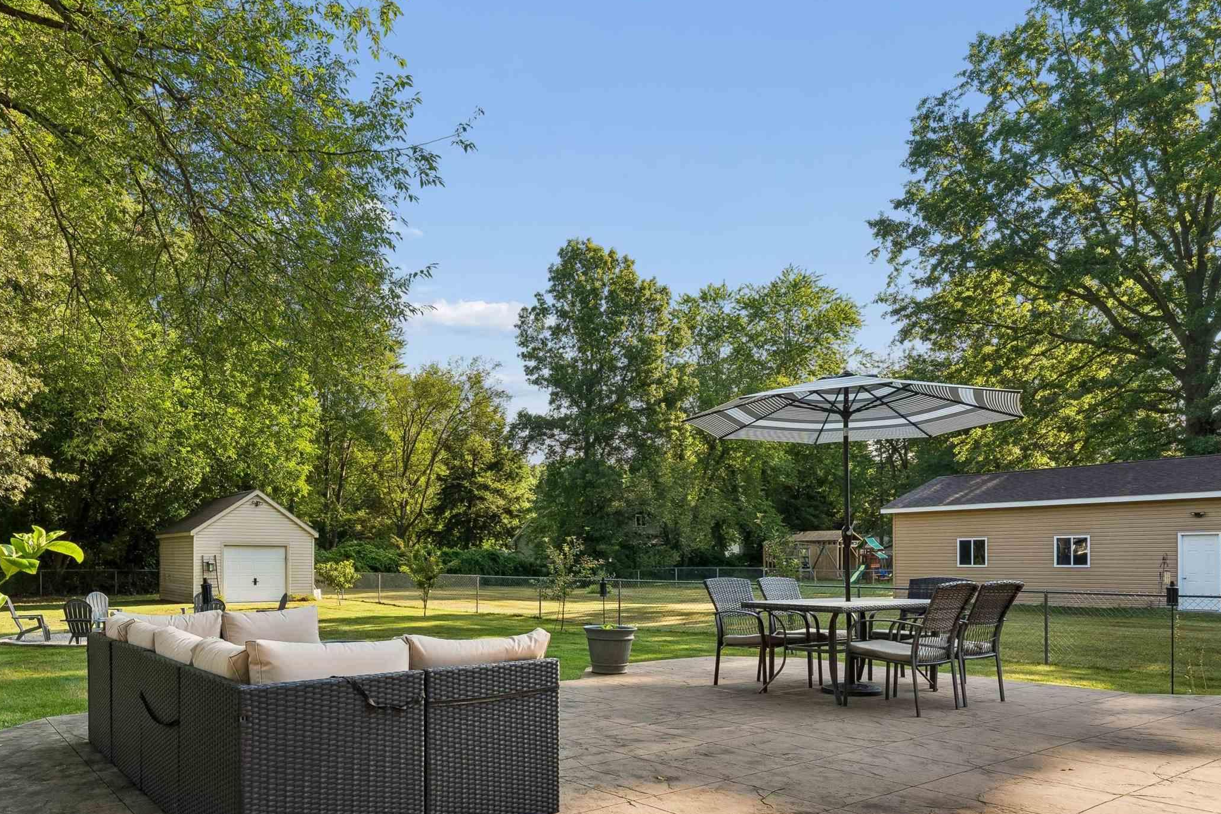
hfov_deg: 72.8
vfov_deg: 51.8
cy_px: 565
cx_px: 480
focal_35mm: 24
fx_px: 814
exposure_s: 1/100
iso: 400
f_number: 13
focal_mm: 16
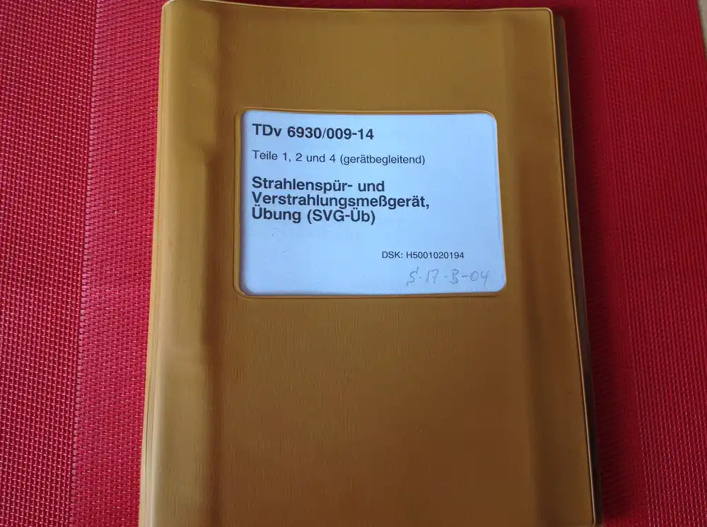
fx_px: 713
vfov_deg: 40.6
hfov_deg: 52.7
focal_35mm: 35
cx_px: 354
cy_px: 264
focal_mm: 4.28
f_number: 2.4
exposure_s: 1/17
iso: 50
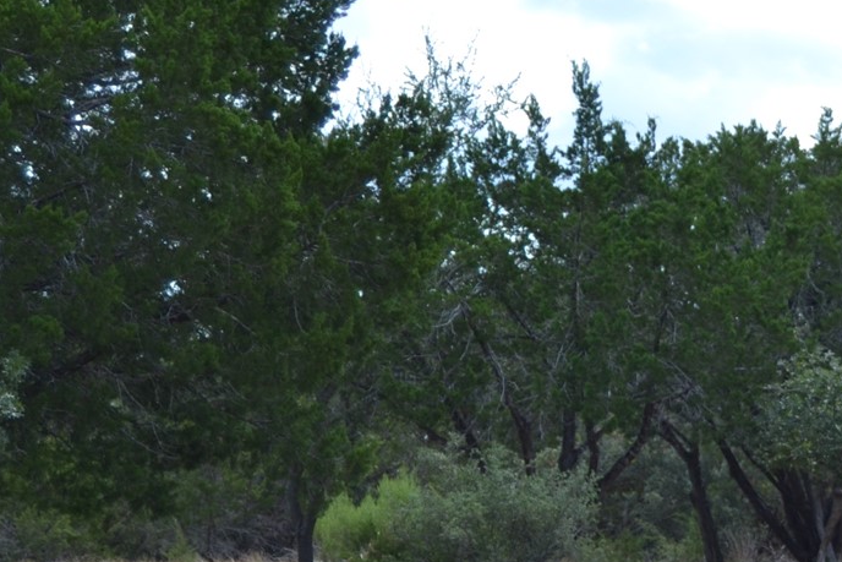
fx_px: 3322
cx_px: 1052
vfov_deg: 9.6
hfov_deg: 14.0
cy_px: 524
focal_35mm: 142
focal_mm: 30
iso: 100
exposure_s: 1/500
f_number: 4.2
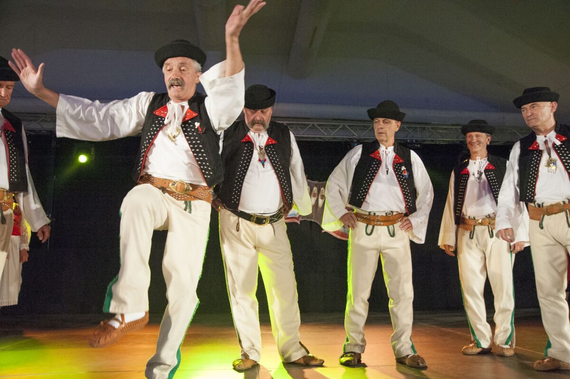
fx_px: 475
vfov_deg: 43.5
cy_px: 190
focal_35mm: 30
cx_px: 285
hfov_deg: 62.0
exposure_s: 1/160
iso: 6400
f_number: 5.6
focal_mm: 30
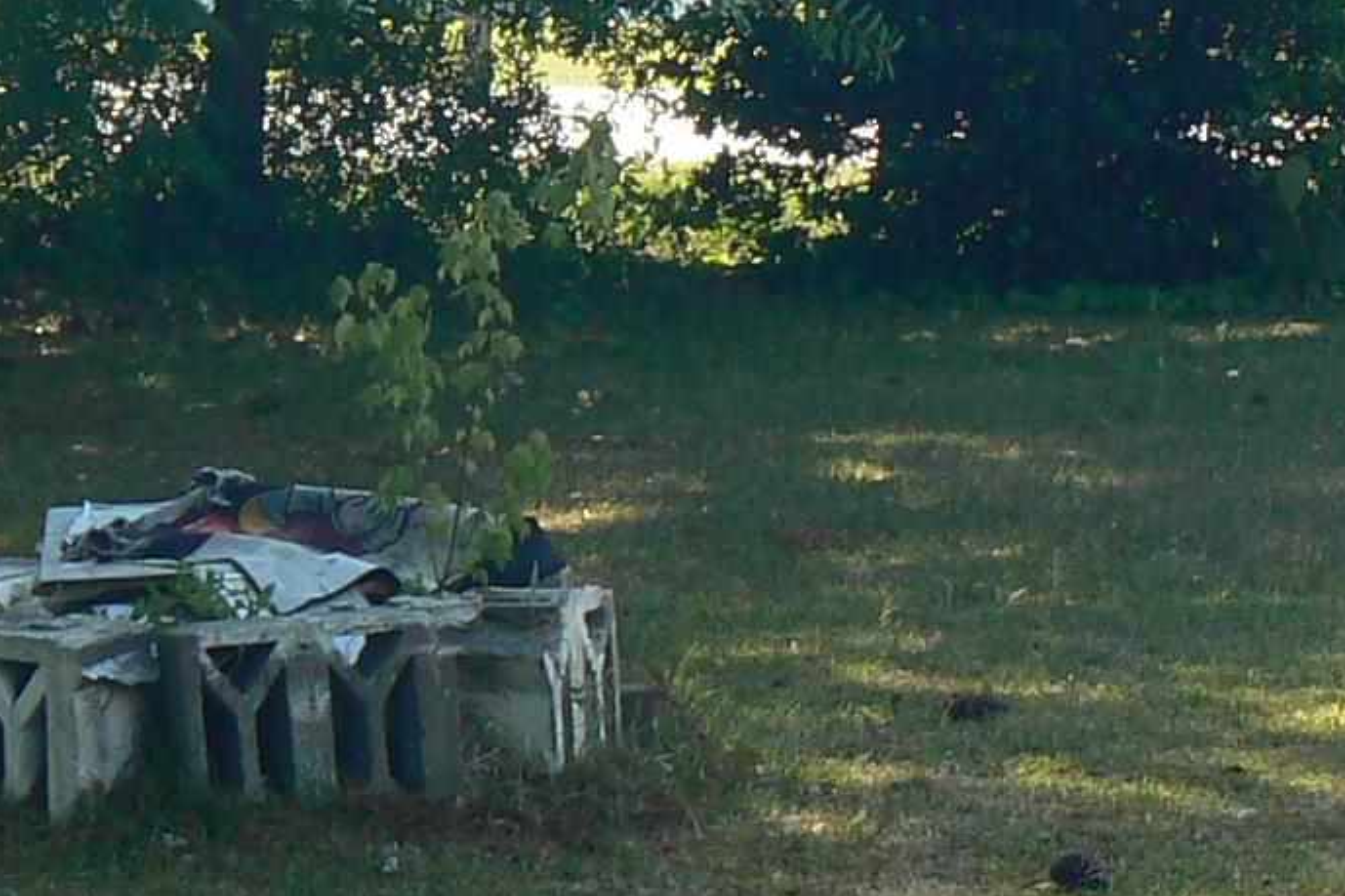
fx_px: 5715
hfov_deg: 13.4
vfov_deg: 8.9
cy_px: -96
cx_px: 363
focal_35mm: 153
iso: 80
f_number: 5.6
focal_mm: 6
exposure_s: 1/125
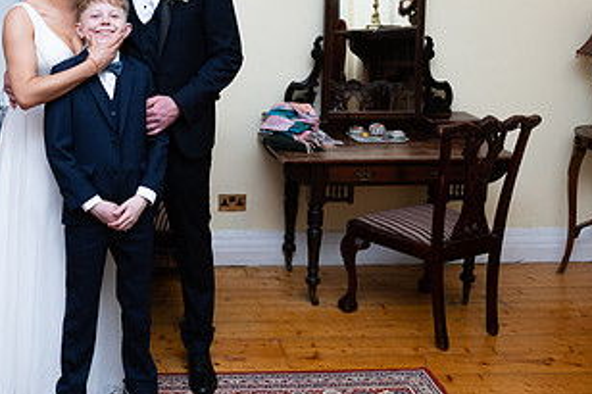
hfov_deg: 38.7
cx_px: 111
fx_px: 805
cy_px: 89
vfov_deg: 27.1
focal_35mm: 49
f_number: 5
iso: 1000
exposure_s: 1/125
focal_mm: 26
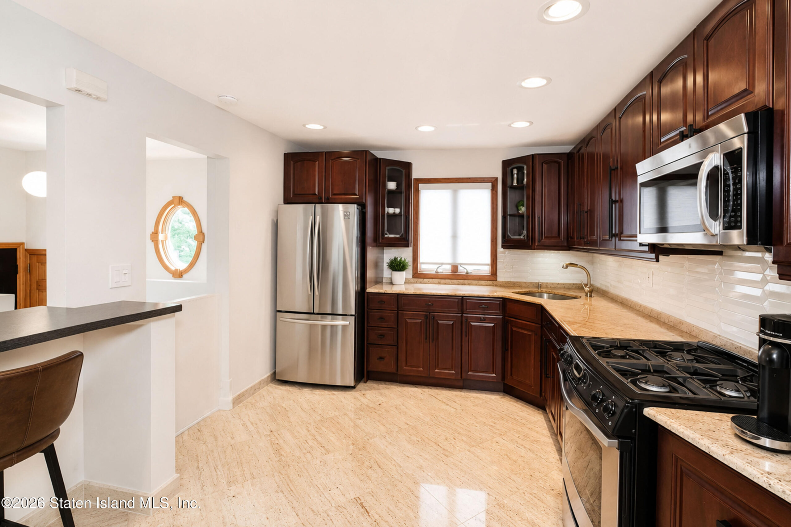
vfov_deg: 77.3
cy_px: 264
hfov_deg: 100.4
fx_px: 330
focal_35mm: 15
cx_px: 396
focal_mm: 10
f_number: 7.1
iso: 1600
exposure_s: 1/60
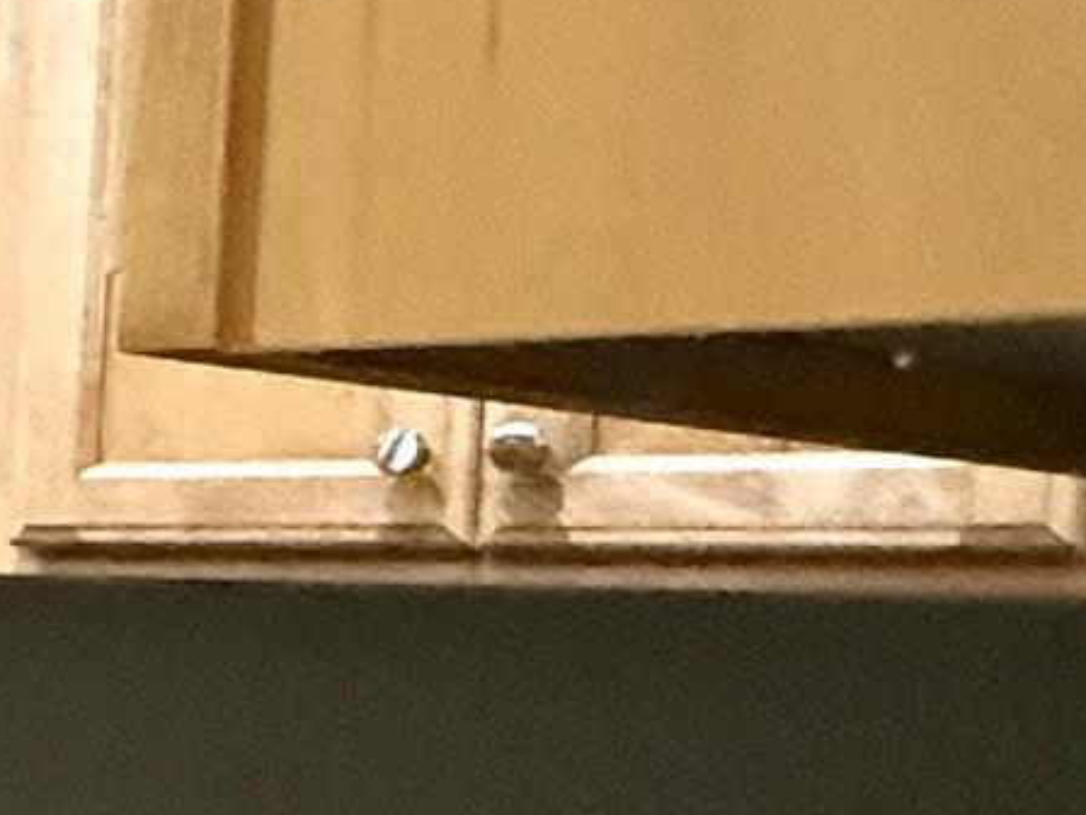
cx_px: -1949
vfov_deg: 15.3
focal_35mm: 96
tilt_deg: -0.7
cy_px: 623
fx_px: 3012
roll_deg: -2.3
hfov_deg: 12.3
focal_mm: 2.22
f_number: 2.2
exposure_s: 1/60
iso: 1000
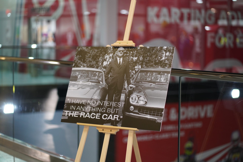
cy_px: 81
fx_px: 574
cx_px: 122
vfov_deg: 16.1
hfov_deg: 23.9
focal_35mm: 85
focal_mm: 85
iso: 640
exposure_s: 1/100
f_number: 1.8
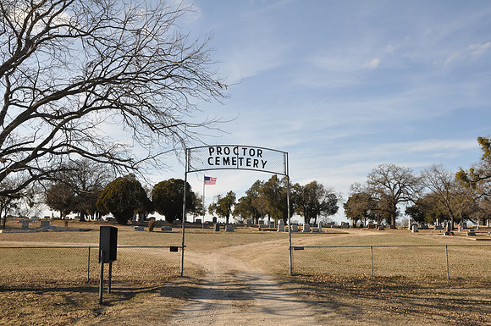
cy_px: 163
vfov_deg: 36.8
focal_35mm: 36
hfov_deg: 53.2
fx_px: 490
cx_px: 246
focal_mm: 24
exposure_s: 1/125
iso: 200
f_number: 11
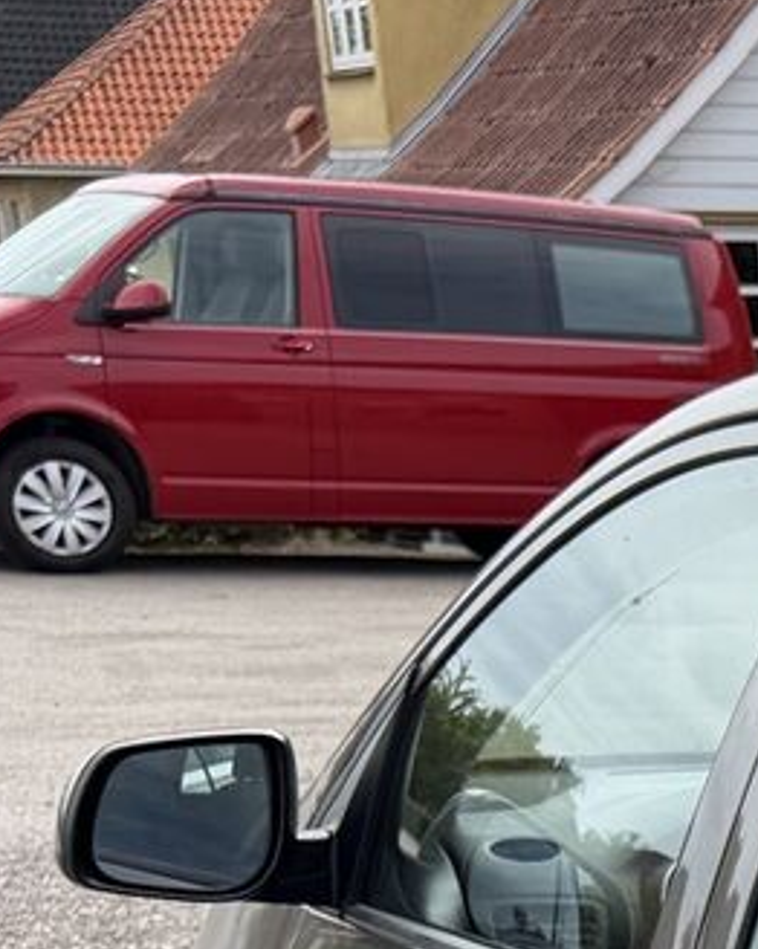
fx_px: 3424
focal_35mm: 122
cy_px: 1513
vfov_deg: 14.5
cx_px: 1784
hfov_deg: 10.8
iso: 80
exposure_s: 1/2232
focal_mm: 6.76
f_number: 1.78
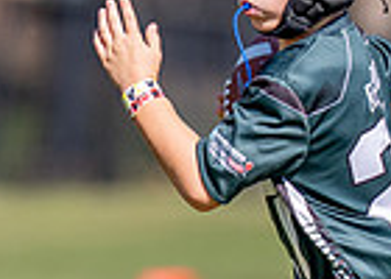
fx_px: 15957
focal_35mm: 1437
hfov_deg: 1.4
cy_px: 321
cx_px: 263
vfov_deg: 1.0
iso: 250
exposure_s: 1/5000
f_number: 2.8
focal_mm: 200
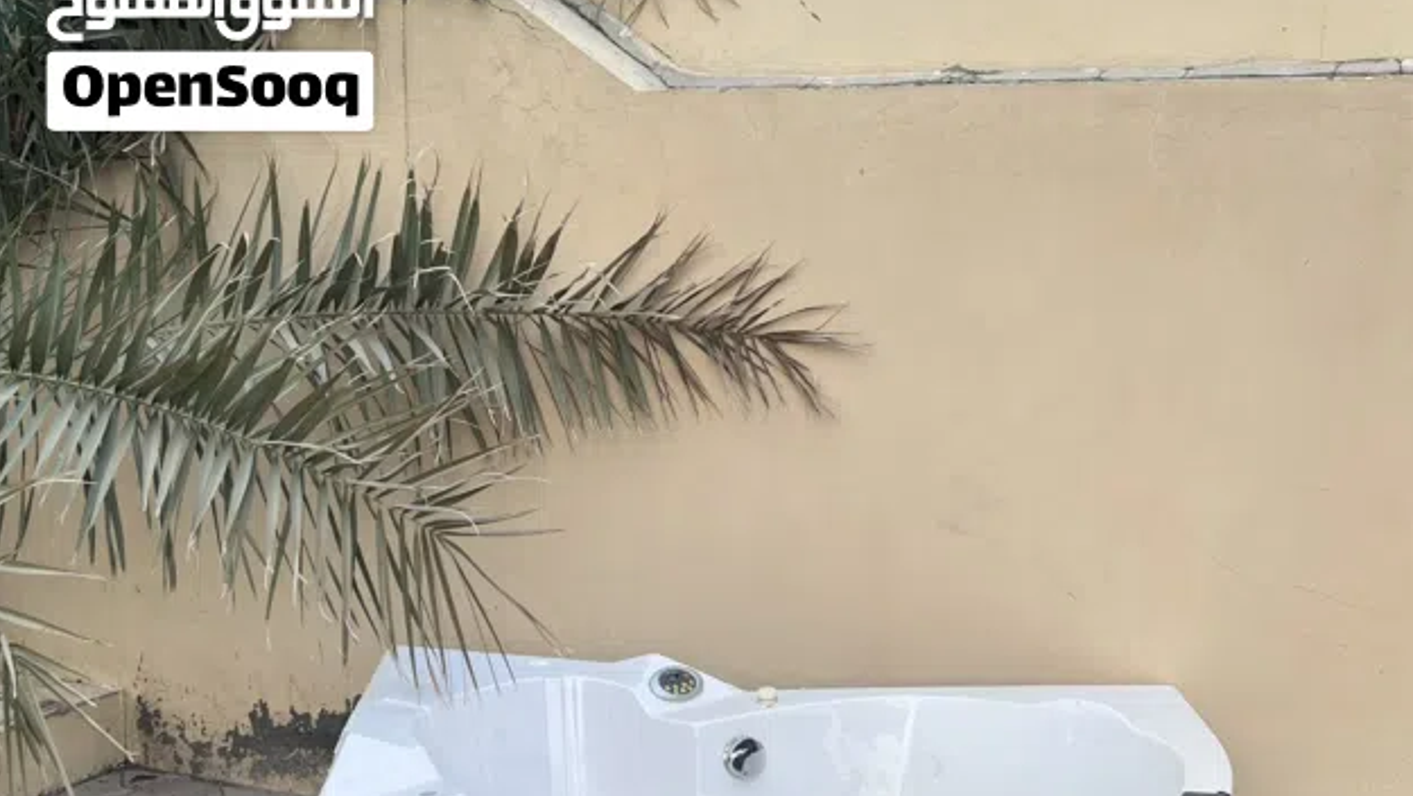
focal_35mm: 29
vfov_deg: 40.1
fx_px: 1087
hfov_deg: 66.0
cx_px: 714
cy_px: 457
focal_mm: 5.7
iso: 32
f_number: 1.5
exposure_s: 1/129
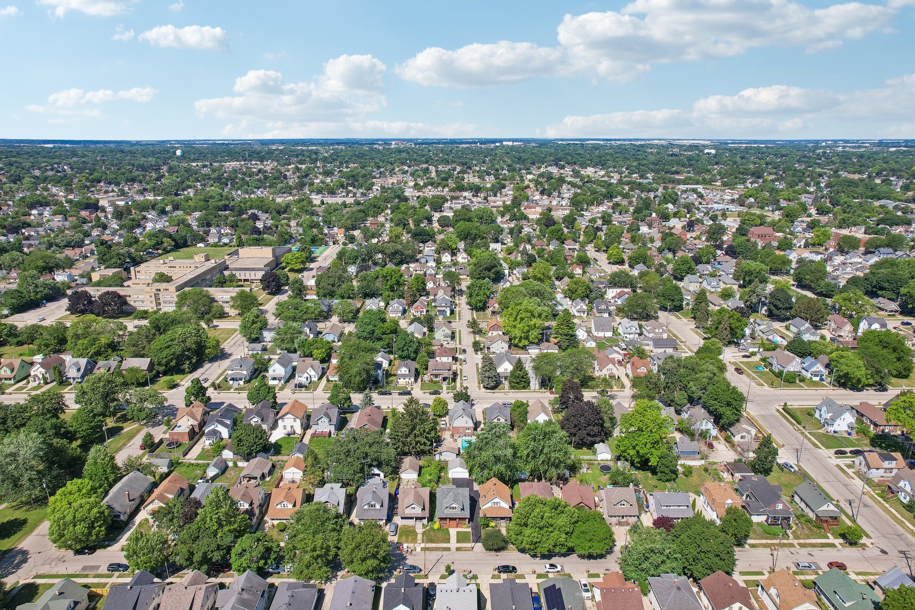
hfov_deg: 78.6
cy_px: 305
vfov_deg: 57.2
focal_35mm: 22
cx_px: 458
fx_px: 559
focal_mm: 8.4
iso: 100
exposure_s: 1/2000
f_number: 2.8
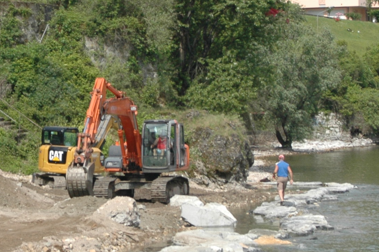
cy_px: 58
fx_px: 2187
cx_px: 66
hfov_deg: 9.9
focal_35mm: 208
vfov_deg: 6.6
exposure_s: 1/400
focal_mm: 50
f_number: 10
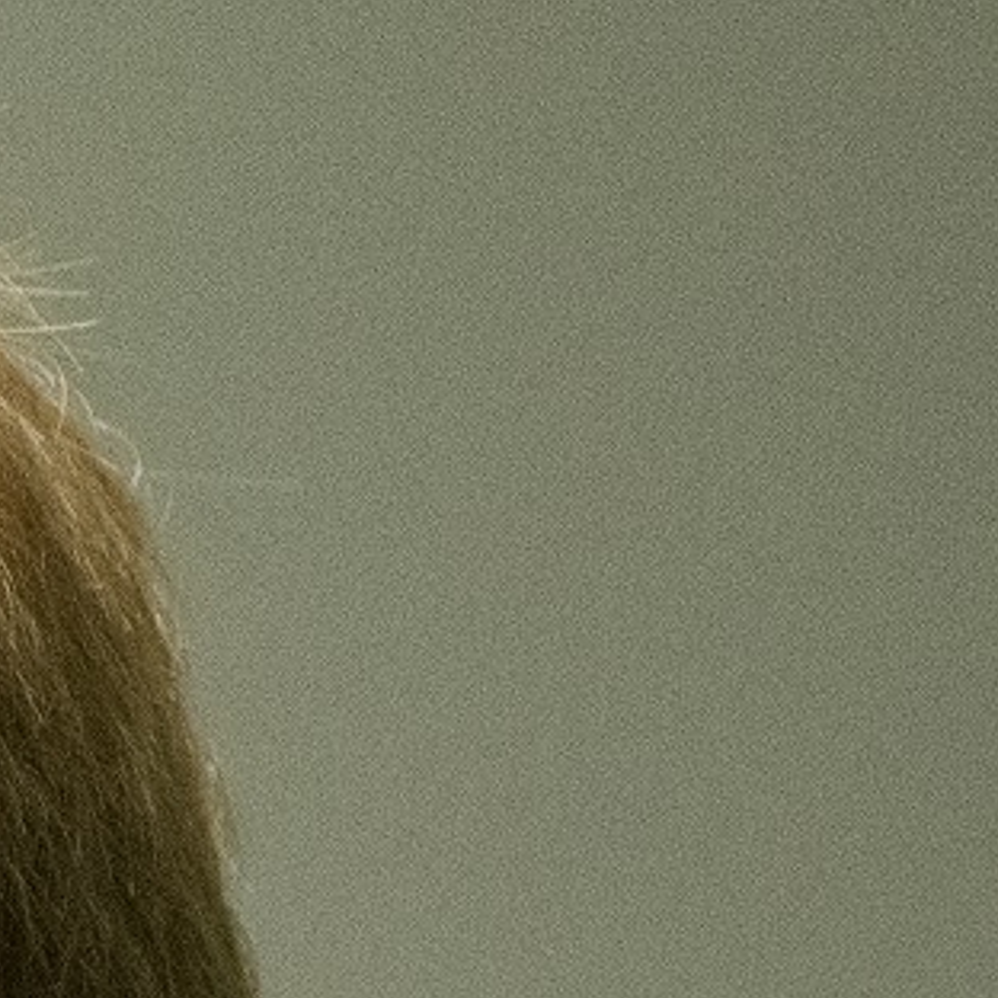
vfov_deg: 0.7
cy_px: 1815
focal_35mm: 2454
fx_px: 80045
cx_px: -1862
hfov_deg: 0.7
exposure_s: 1/160
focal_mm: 300
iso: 3200
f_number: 2.8
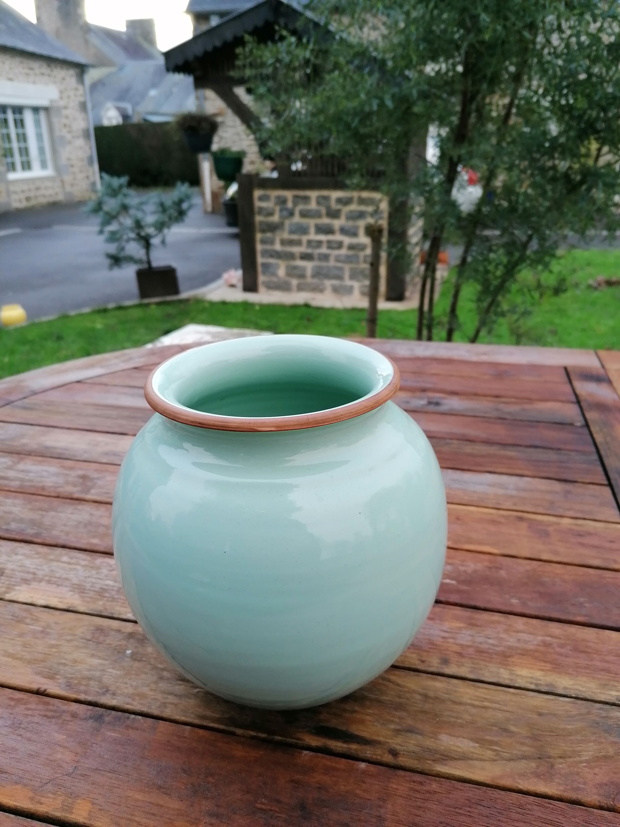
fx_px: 645
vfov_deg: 65.3
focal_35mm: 27
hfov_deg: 51.4
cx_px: 310
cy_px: 414
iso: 80
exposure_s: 1/50
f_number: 1.8
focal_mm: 4.75
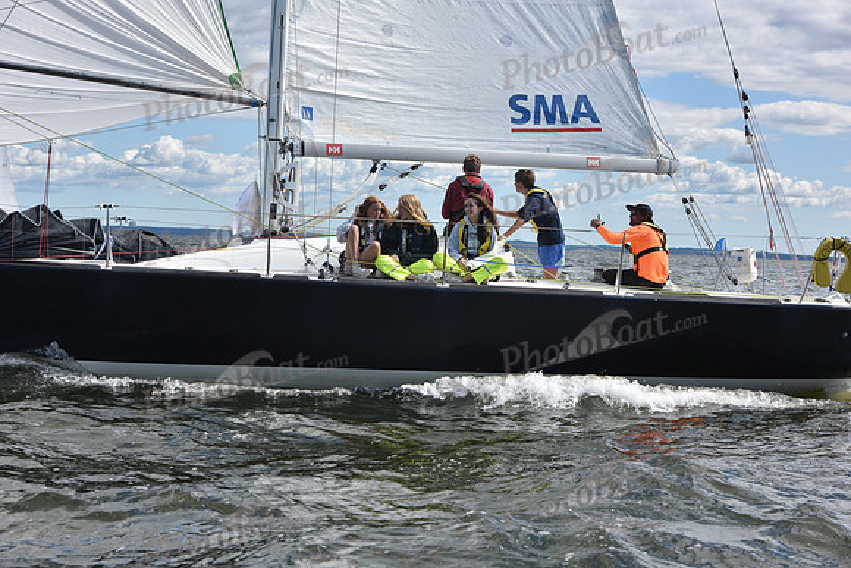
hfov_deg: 28.8
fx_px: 1655
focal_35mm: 70
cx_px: 426
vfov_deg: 19.5
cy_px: 284
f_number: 8
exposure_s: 1/1000
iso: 250
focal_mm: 70
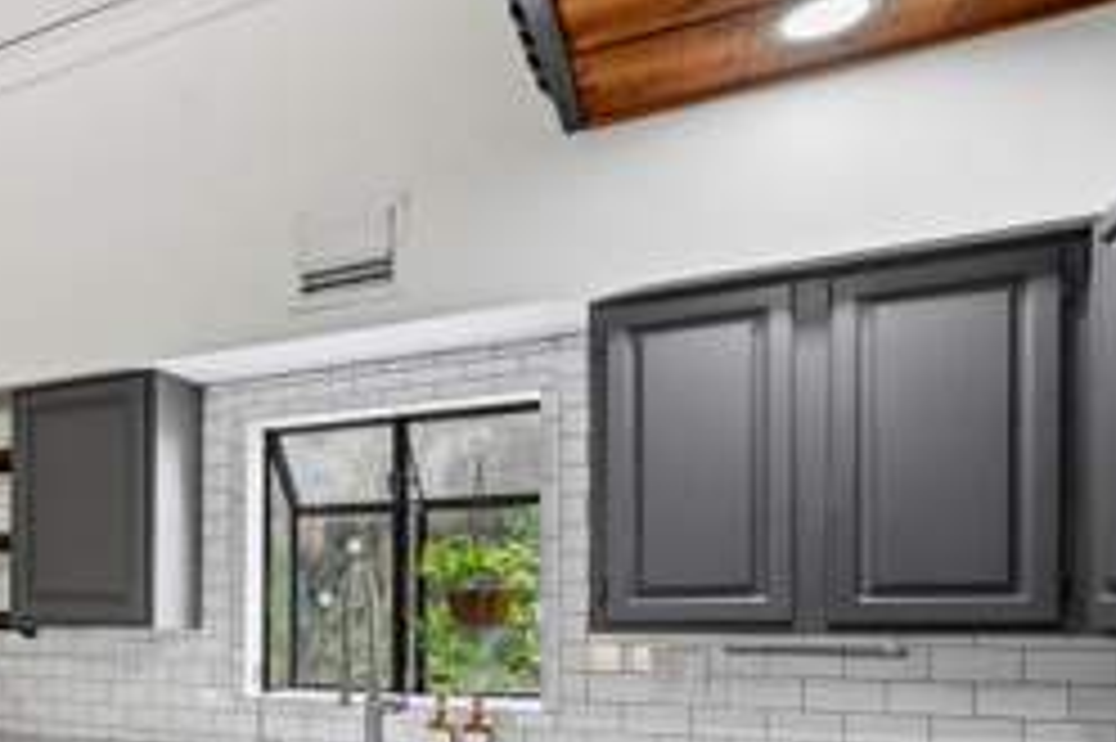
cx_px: 108
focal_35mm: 31
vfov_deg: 40.3
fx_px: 960
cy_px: 607
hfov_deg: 52.8
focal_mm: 16
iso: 800
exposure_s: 1/2.5
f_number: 8
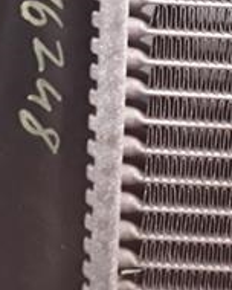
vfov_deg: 20.3
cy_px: 21
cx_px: 220
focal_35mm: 92
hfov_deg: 16.4
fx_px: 790
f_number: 1.9
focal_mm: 2.91
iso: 100
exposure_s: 1/100
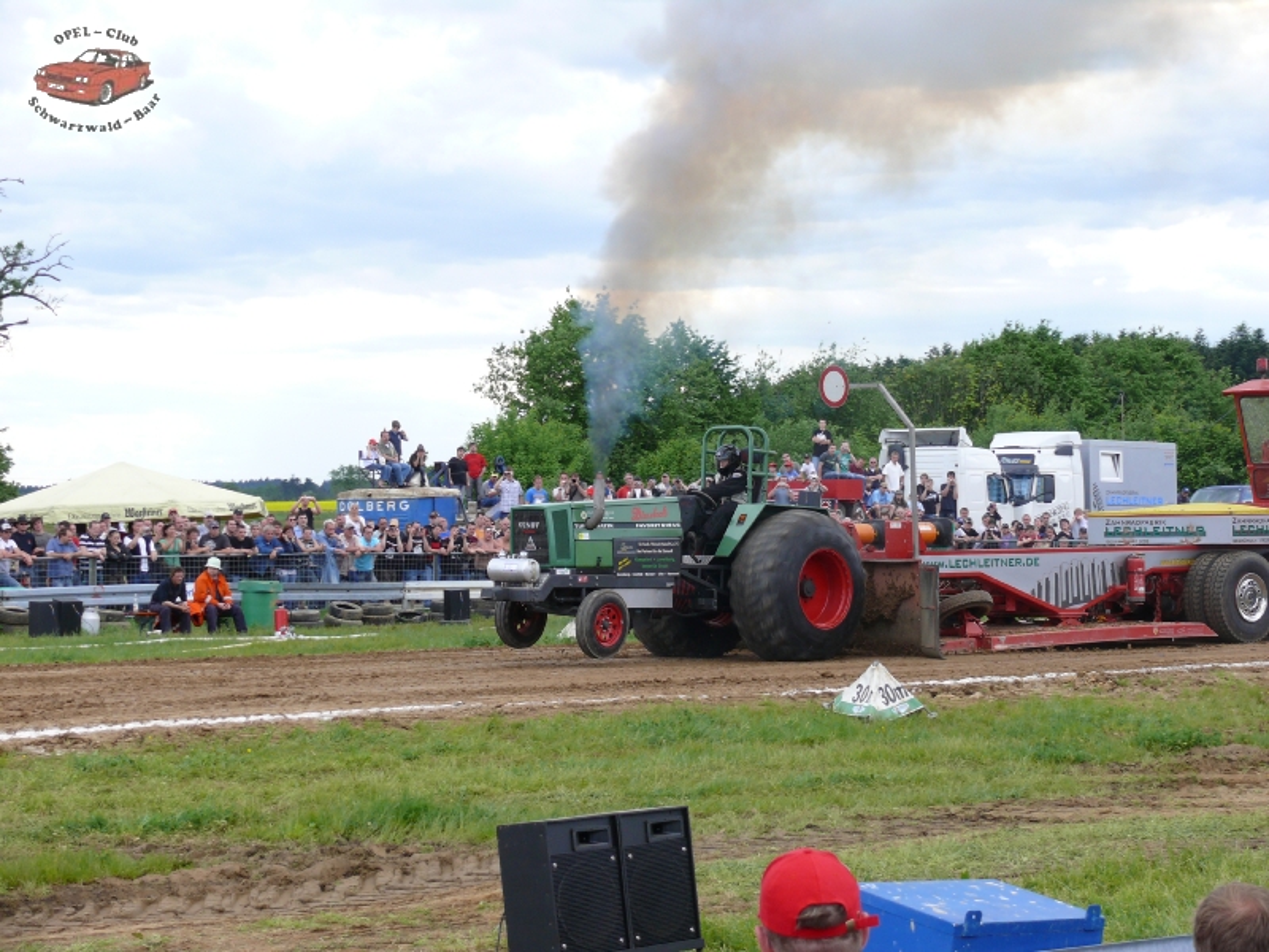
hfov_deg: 22.5
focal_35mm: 87
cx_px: 634
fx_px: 3189
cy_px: 476
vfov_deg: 17.0
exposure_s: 1/200
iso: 100
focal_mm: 18.3
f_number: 4.5
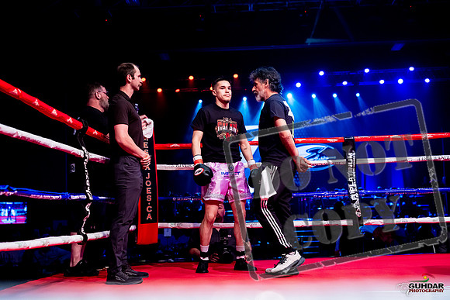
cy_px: 150
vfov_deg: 27.0
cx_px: 225
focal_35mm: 50
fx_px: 625
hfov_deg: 39.6
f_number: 3.2
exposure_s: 1/640
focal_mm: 50
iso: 4000
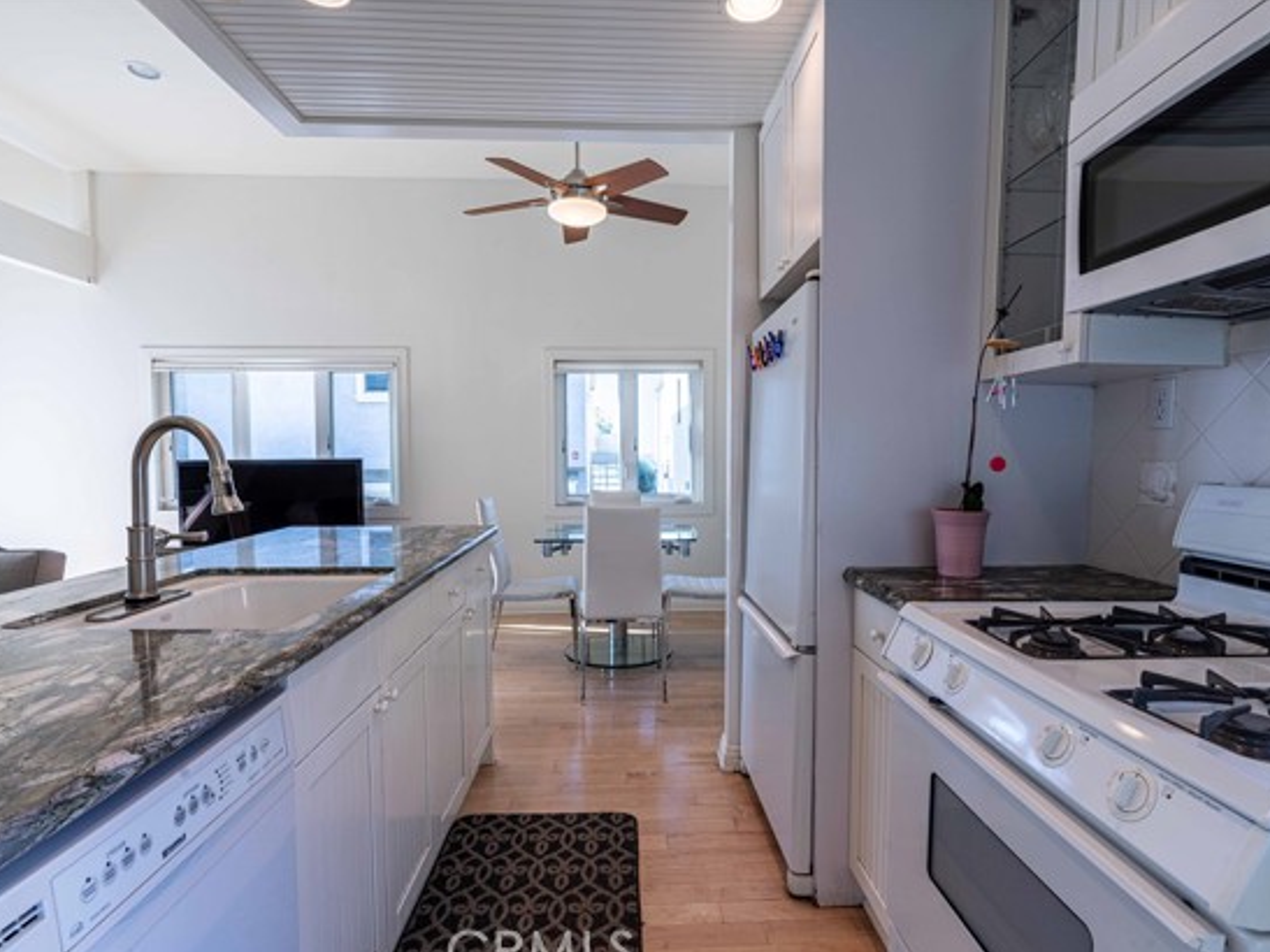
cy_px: 490
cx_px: 652
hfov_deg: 87.7
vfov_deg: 71.6
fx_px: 660
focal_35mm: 18
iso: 100
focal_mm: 16
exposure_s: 1/40
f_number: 11
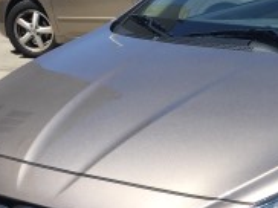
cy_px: 165
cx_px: 298
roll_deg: -1.2
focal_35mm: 102
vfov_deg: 14.4
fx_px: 818
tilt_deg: -14.1
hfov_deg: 18.6
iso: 32
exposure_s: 1/1721
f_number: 2.2
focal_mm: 4.15
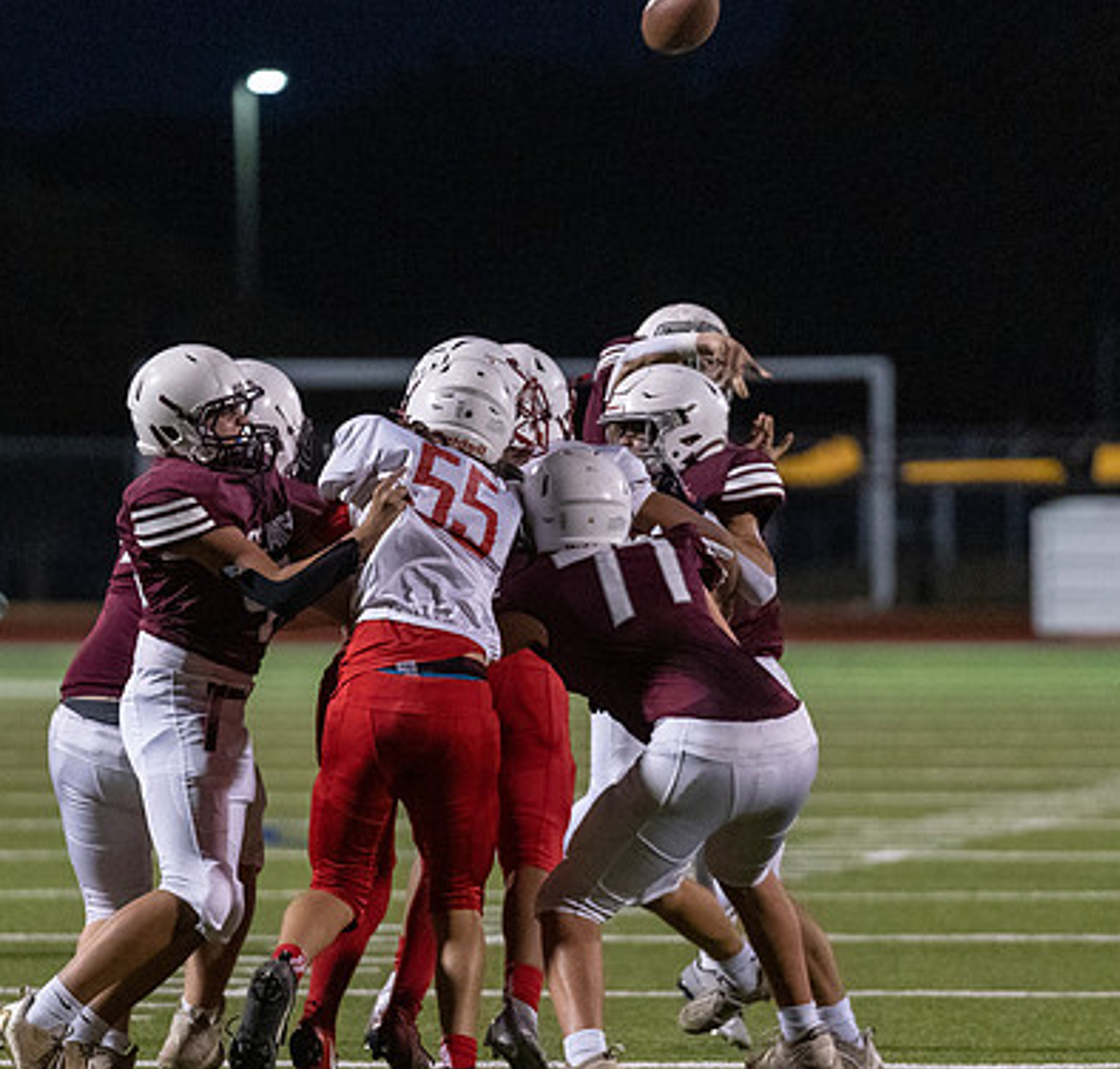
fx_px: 14598
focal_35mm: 408
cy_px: 672
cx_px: 340
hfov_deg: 4.4
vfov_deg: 4.2
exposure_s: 1/1000
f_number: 2.8
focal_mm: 200
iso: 6400
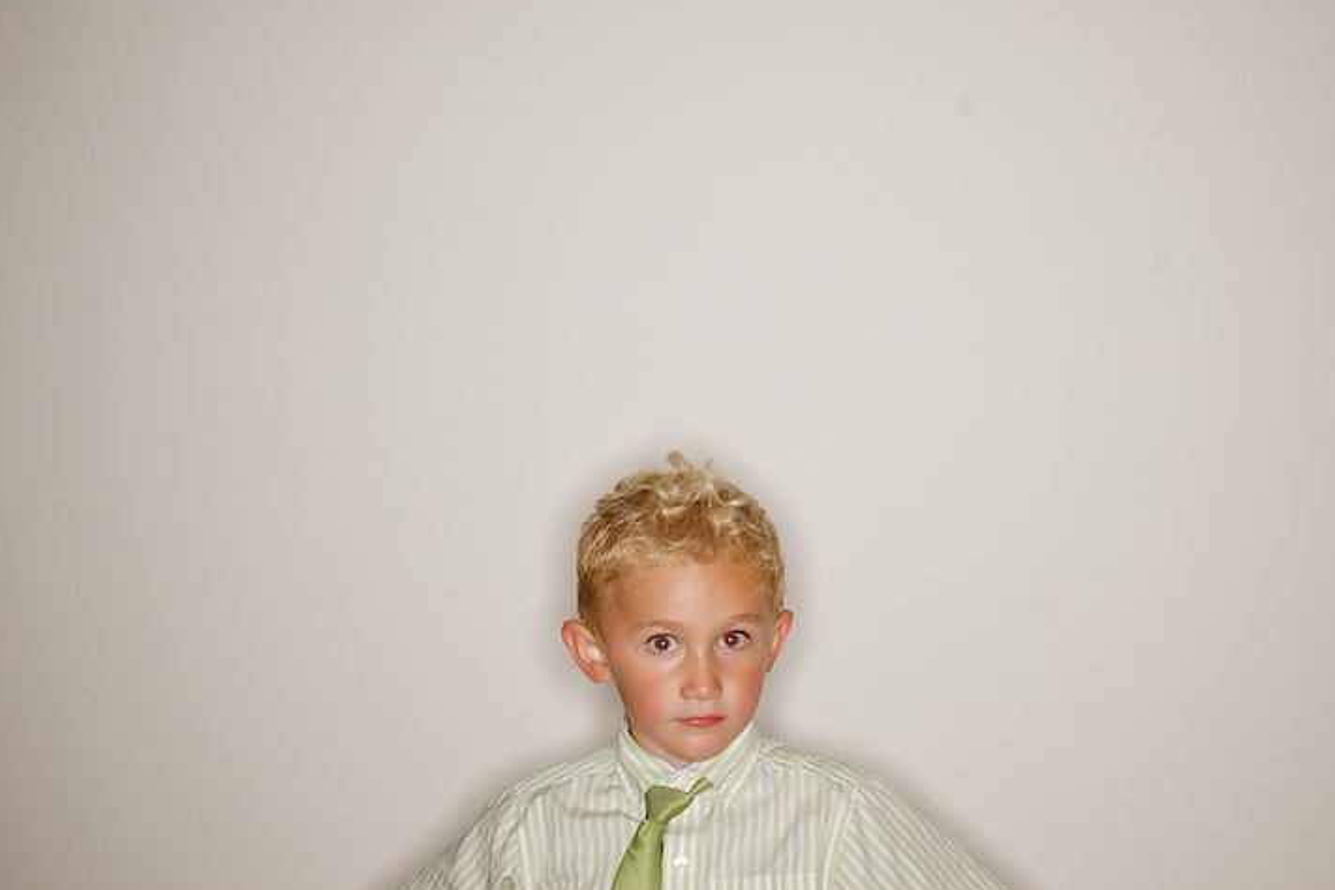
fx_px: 2818
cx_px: 747
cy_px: 364
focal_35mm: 76
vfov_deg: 17.9
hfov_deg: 26.6
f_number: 16
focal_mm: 40
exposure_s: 1/250
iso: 200
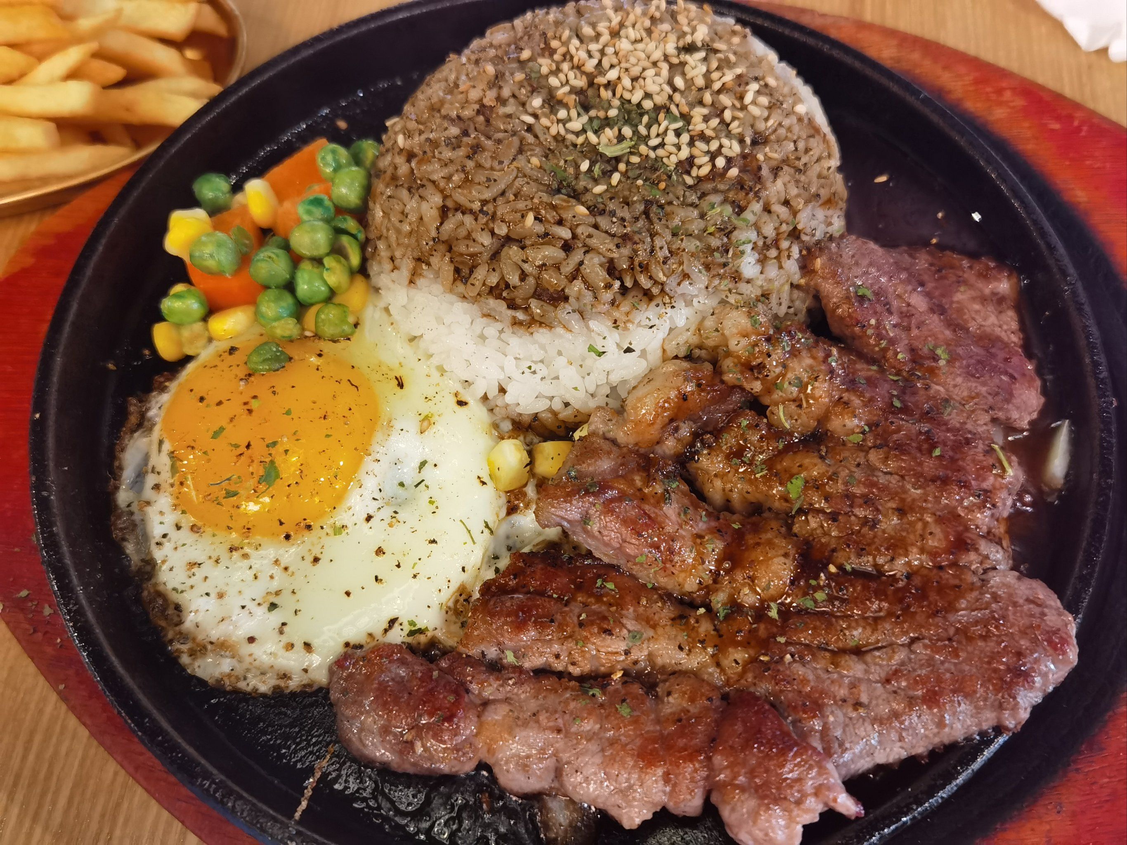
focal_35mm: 35
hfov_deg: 52.6
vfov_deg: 40.7
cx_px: 564
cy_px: 422
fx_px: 1139
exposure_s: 1/33.3
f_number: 1.9
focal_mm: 6.71
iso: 400
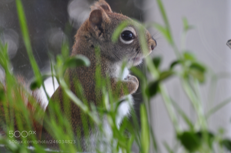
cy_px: 76
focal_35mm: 300
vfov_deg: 4.6
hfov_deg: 6.9
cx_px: 116
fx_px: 1923
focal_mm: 200
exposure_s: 1/60
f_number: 8
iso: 320
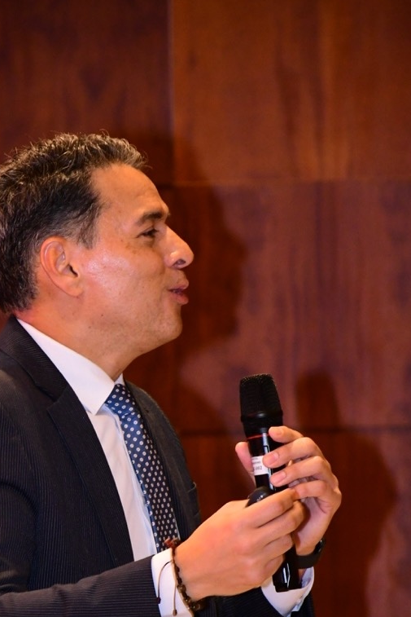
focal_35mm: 355
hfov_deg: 3.9
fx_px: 6076
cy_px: 489
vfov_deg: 5.8
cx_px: 87
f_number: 5.6
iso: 2500
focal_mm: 140
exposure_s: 1/100
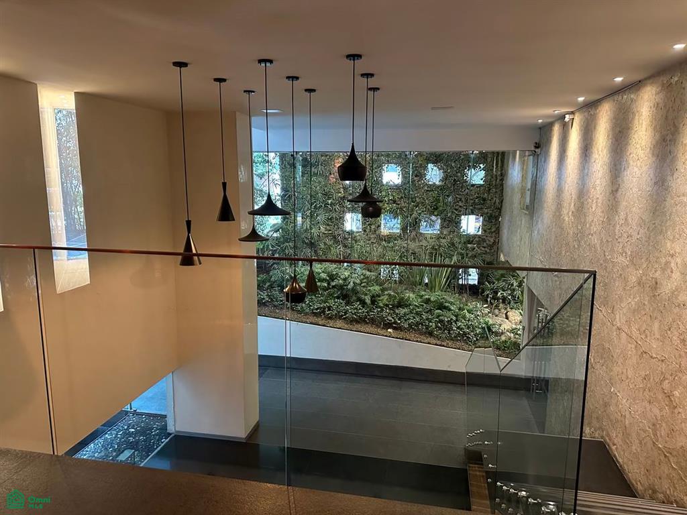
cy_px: 258
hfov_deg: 71.6
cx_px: 344
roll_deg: -0.6
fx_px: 476
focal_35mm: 24
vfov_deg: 56.8
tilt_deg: -9.4
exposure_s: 1/40
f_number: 1.78
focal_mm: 6.86
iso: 640
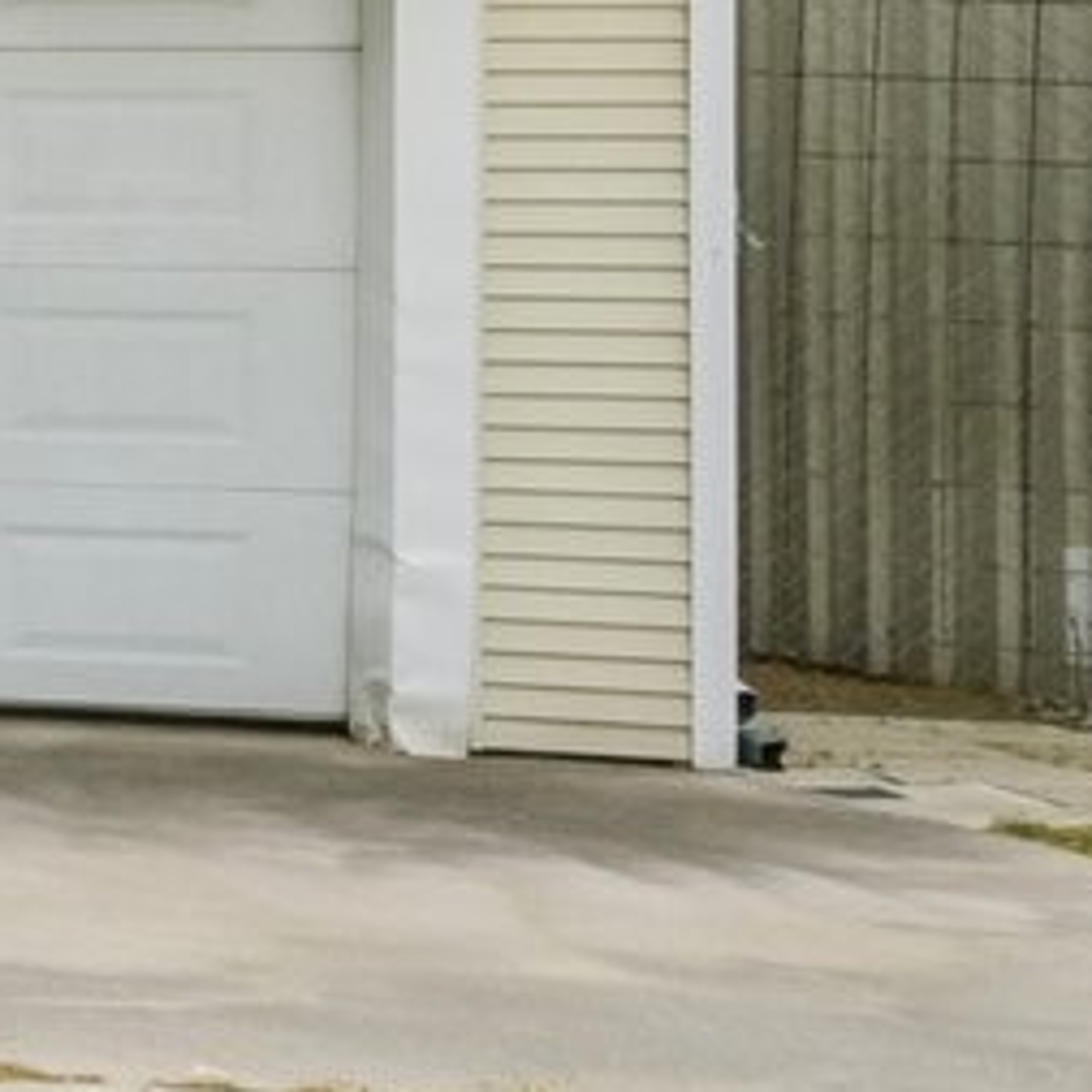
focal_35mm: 110
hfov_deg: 8.8
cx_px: -2987
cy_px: 41
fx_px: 3926
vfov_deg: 15.6
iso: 400
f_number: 8
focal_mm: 16
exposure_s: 1/1250
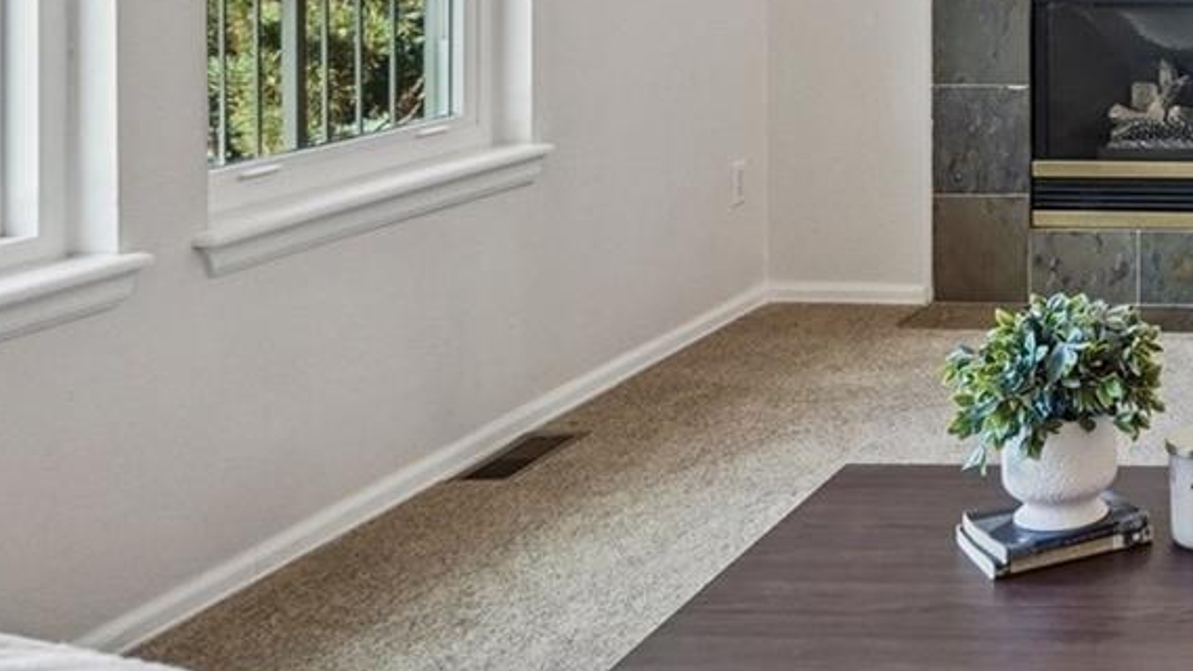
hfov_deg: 30.7
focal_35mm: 53
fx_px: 1677
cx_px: 1549
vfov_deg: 21.4
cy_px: -71
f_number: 8
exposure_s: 1/25
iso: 400
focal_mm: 12
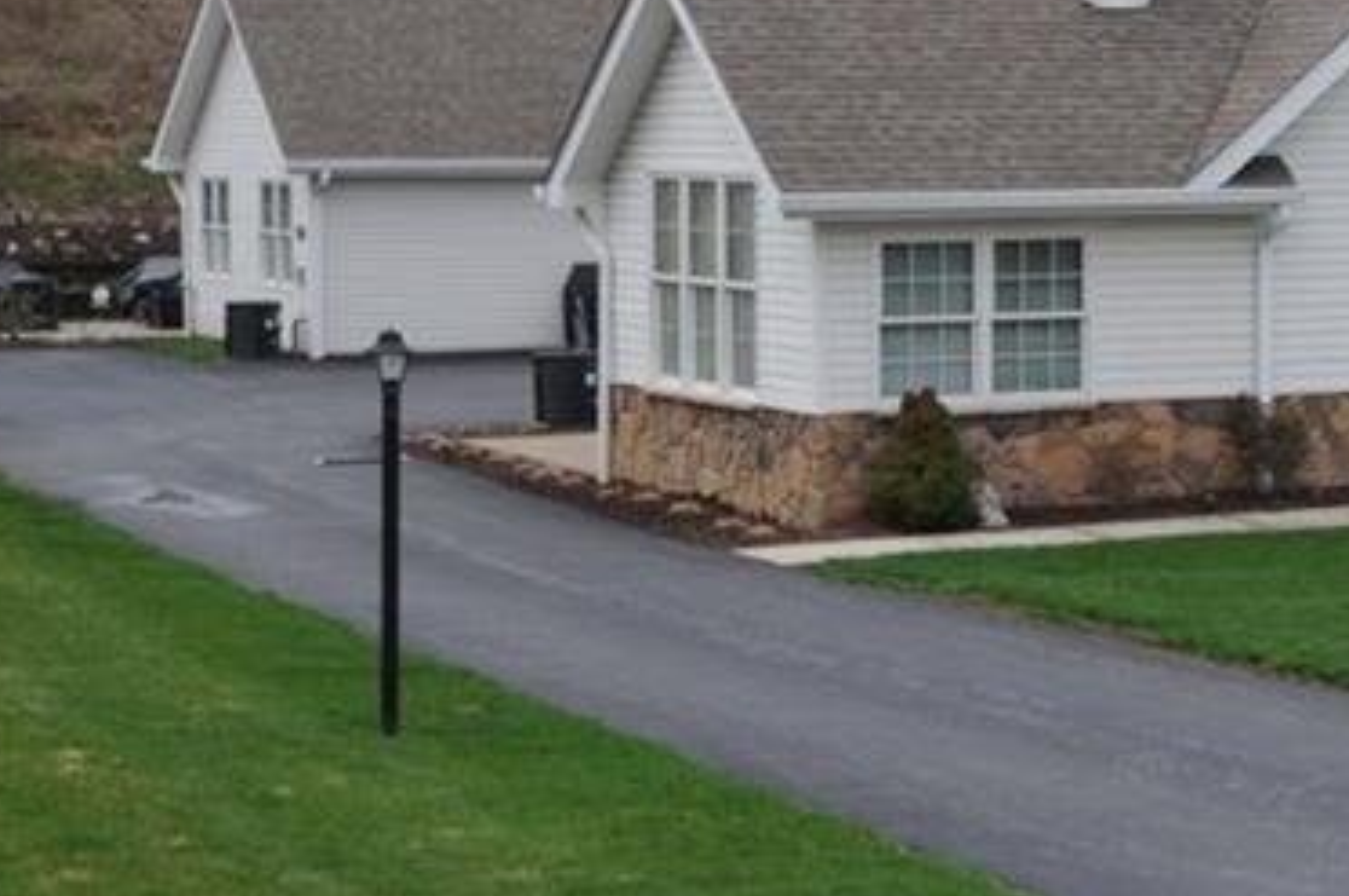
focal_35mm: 111
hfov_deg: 17.2
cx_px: 1799
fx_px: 4168
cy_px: 129
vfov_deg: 12.2
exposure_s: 1/320
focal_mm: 27
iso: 250
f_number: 9
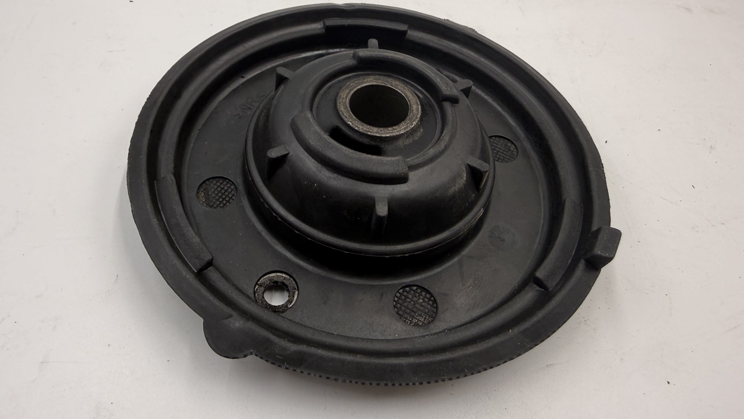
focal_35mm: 27
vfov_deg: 42.7
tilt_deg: -55.2
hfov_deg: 69.8
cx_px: 382
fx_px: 533
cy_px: 168
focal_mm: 2.22
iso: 80
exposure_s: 1/100
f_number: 2.2
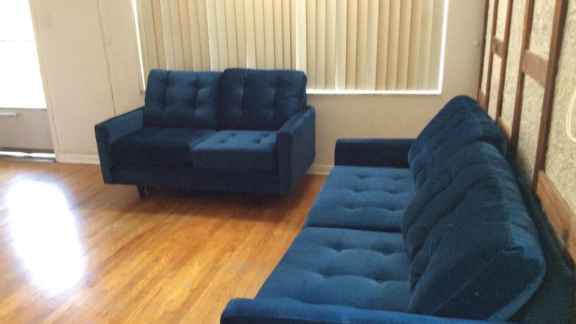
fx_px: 535
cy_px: 186
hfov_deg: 56.6
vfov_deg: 33.7
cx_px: 288
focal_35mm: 35
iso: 250
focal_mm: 3.3
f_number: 2.4
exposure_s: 1/24
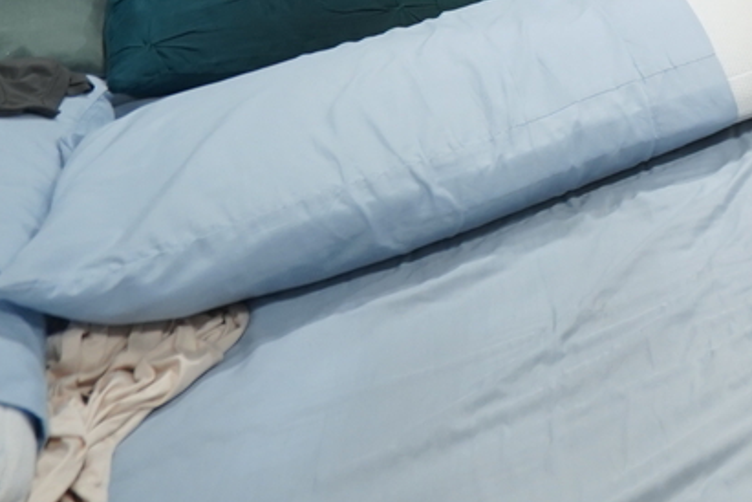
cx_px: 1169
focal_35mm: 63
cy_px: -420
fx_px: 1316
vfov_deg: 17.3
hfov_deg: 24.0
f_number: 4
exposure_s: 1/60
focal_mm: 16
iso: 1250
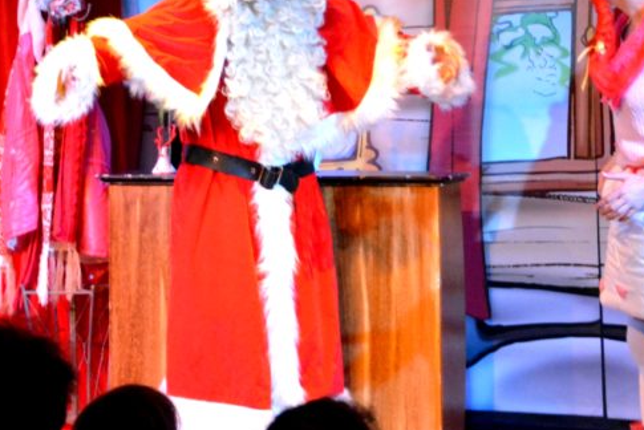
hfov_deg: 15.4
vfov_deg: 10.3
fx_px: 2381
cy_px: 42
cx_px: 323
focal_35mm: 133
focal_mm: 42
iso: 6400
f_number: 5
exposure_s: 1/30
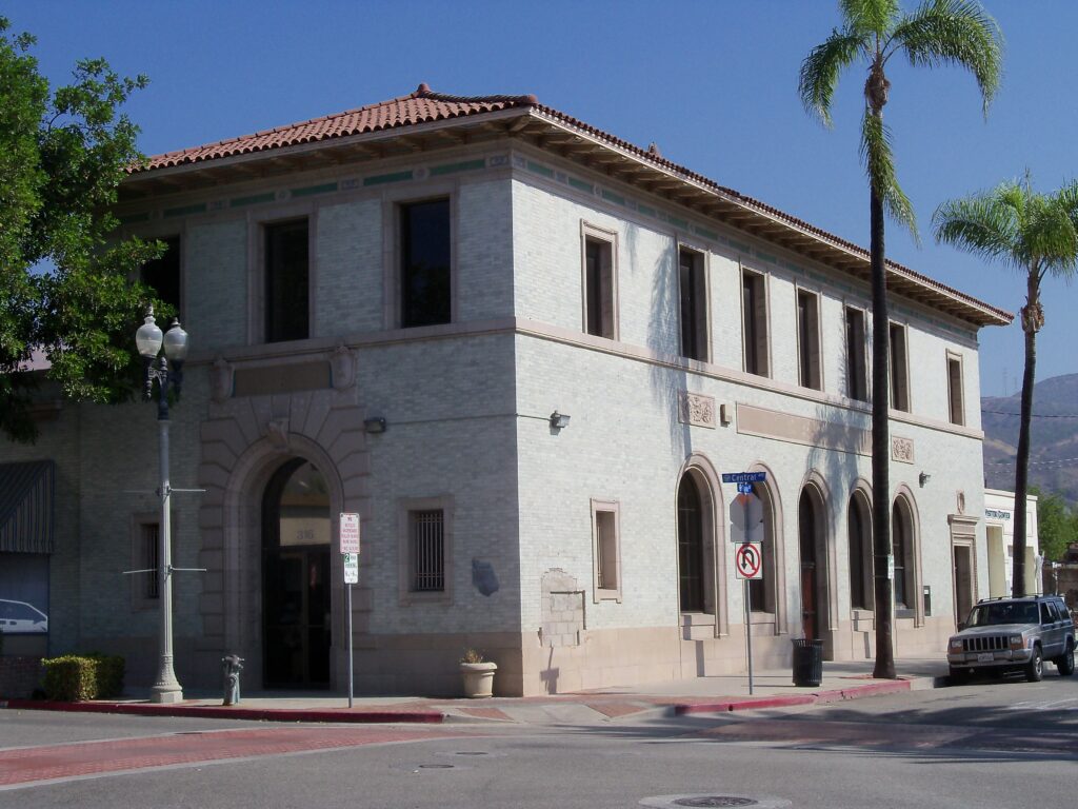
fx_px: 1837
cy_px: 404
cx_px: 539
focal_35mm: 59
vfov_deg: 24.8
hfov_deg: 32.7
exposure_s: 1/1000
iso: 80
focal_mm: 10.5
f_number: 4
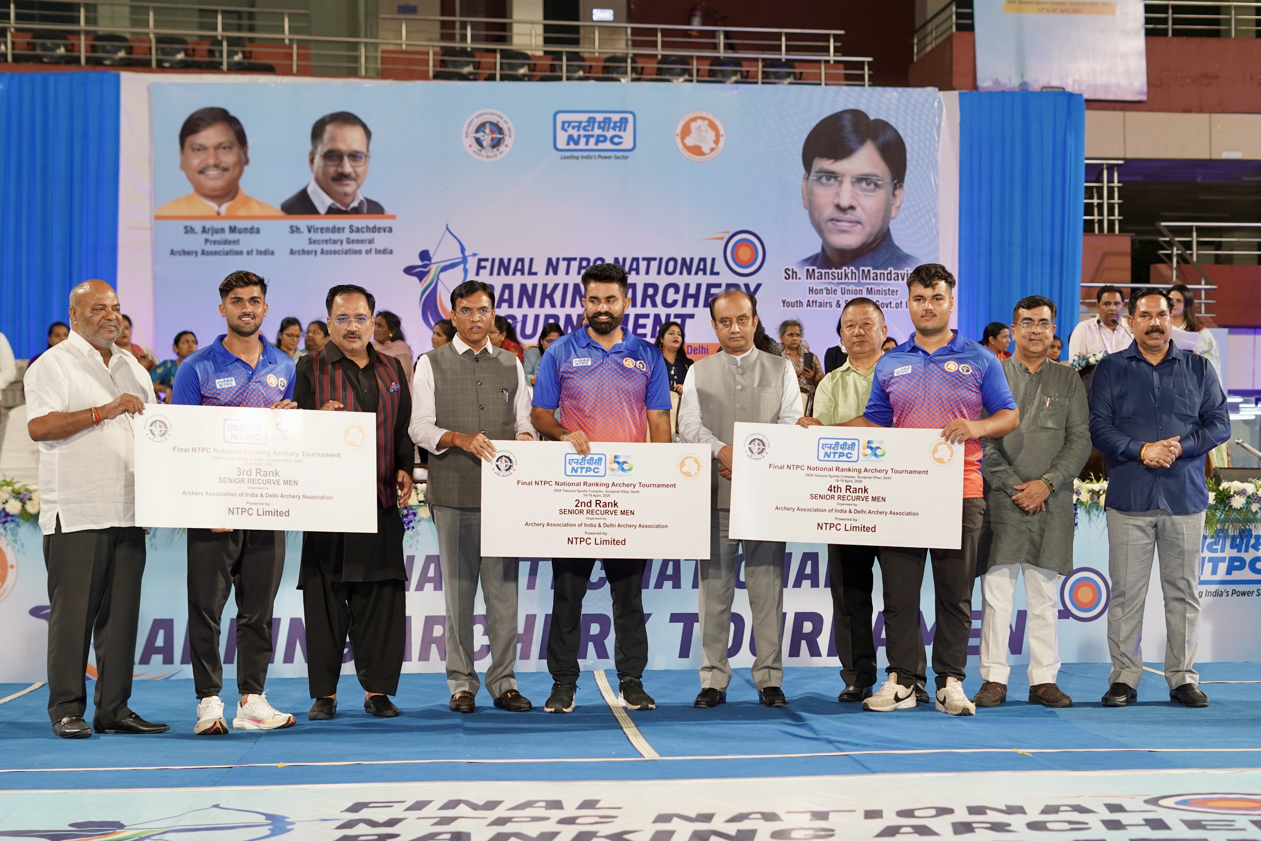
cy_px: 420
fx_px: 1751
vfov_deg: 27.0
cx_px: 630
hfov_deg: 39.6
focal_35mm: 50
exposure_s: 1/200
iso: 800
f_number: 2.8
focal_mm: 50
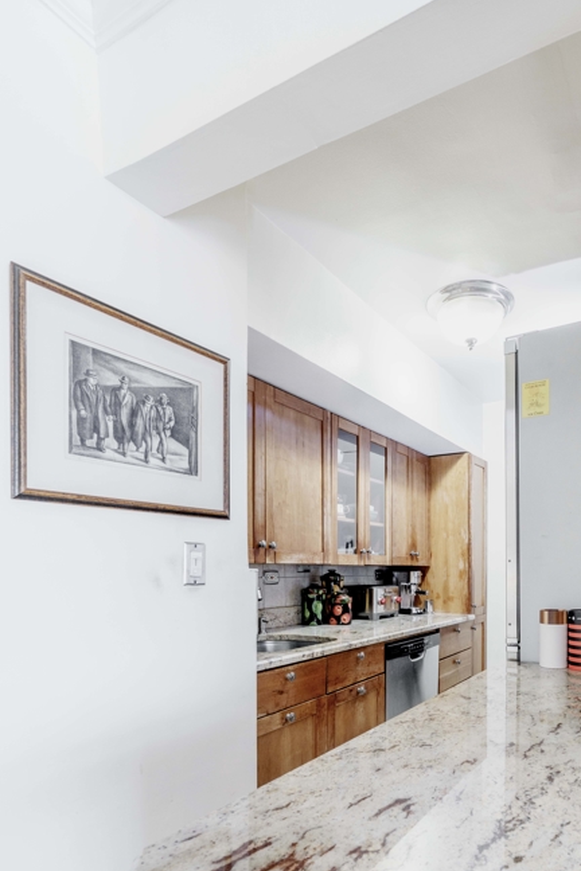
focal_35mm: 20
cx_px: 409
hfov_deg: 59.8
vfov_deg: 81.4
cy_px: 574
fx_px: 484
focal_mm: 12
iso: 320
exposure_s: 1/1.67
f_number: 9
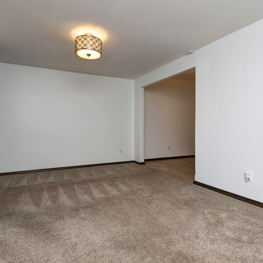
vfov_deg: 72.1
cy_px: 130
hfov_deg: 72.1
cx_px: 132
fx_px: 181
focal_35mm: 21
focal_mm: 16
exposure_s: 1/60
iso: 200
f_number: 6.7
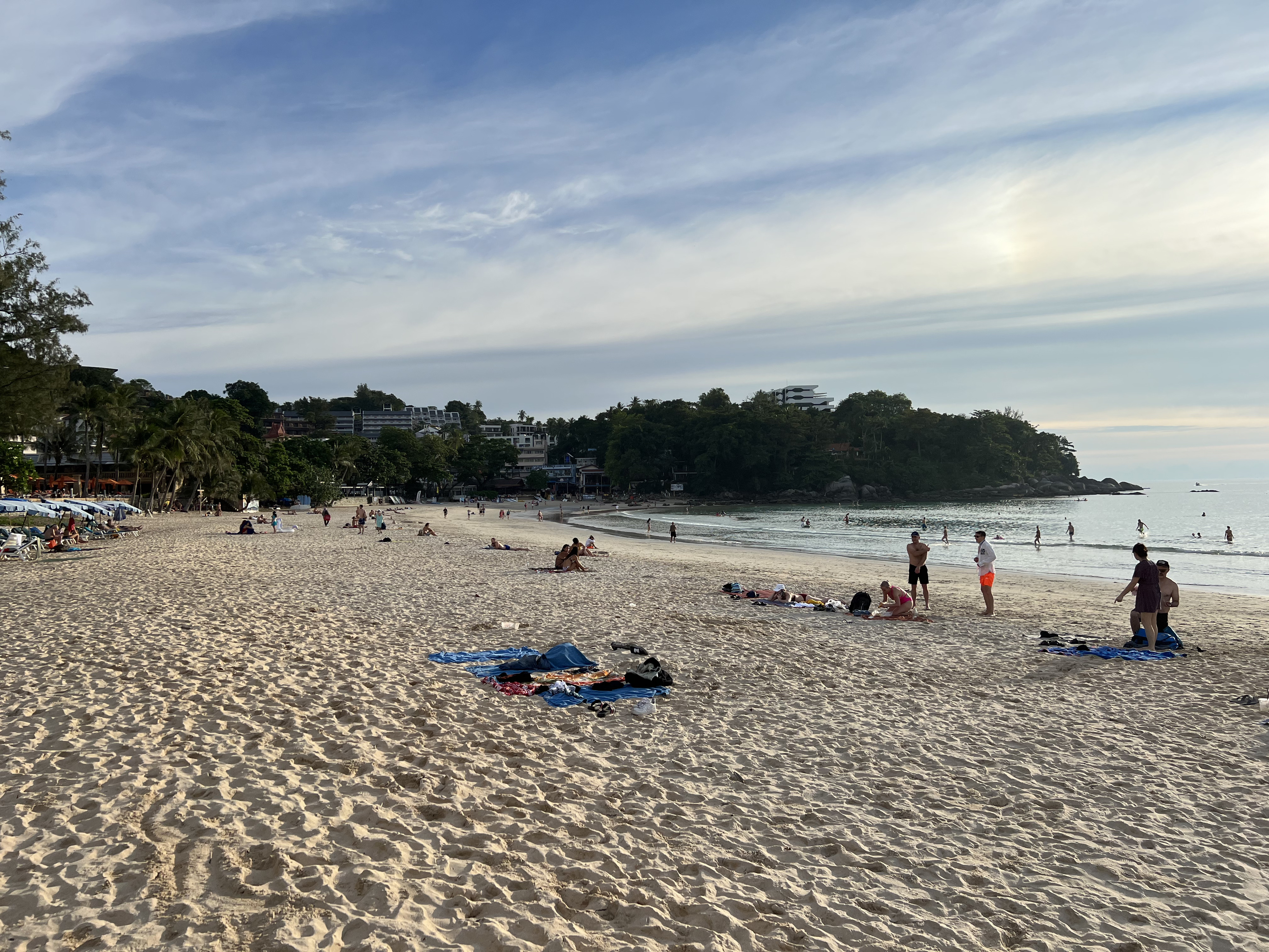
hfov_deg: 67.3
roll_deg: +1.6
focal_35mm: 26
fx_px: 953
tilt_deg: +0.2
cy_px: 476
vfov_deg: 53.1
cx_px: 634
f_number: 1.5
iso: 50
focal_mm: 5.7
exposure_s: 1/5882
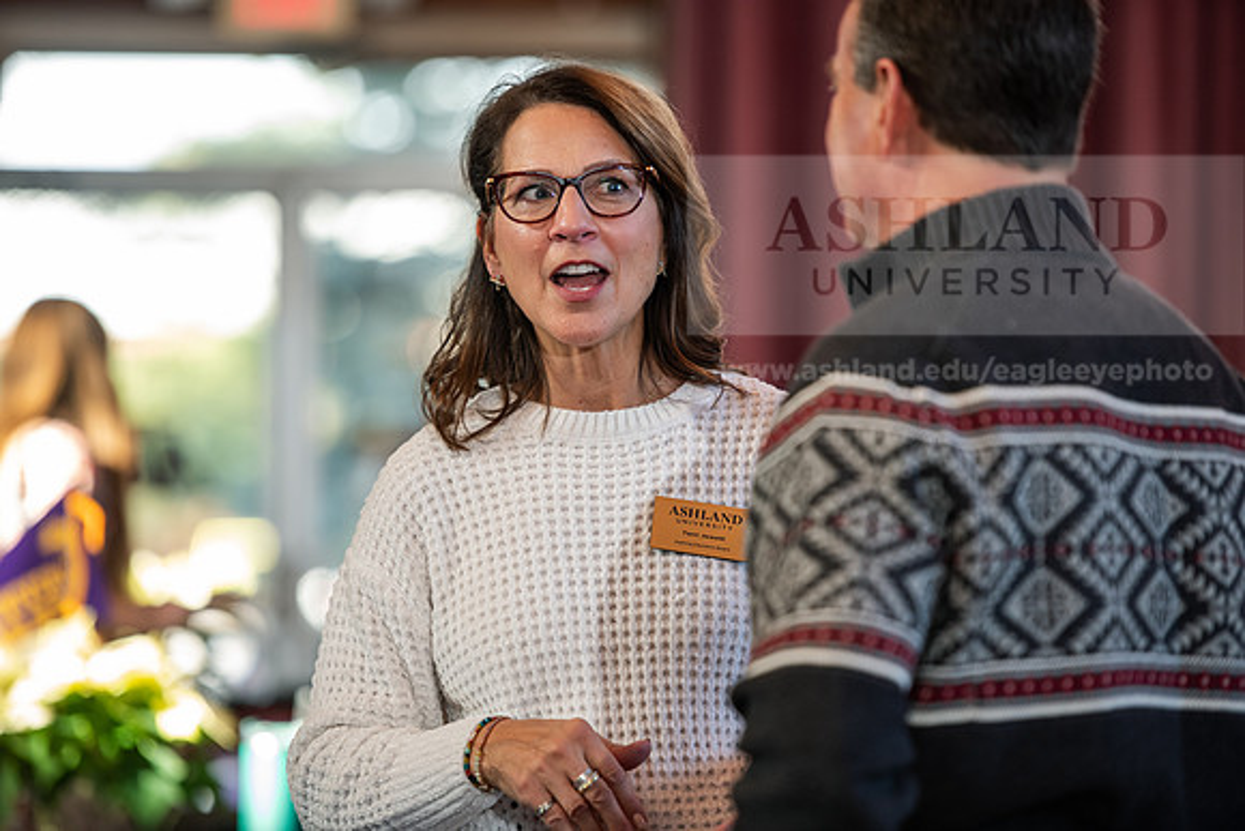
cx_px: 622
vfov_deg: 8.1
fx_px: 5880
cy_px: 416
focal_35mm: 170
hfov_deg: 12.1
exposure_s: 1/200
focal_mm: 170
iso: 800
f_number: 2.8
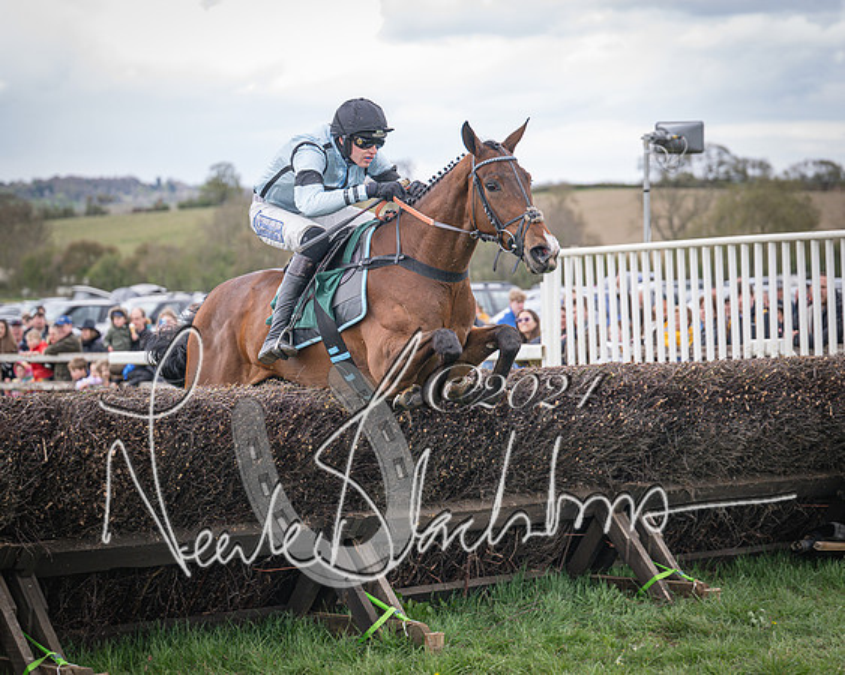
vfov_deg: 14.8
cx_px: 372
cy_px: 356
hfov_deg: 18.4
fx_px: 2602
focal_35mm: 104
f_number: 2.8
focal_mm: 83
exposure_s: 1/1250
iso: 400
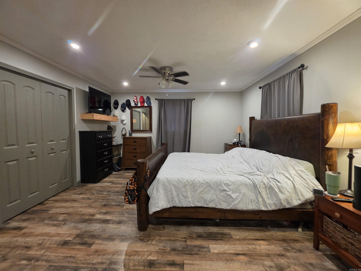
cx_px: 180
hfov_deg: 106.2
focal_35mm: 13
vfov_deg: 89.9
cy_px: 136
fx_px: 136
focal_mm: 2.2
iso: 200
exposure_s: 1/60
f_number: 1.9
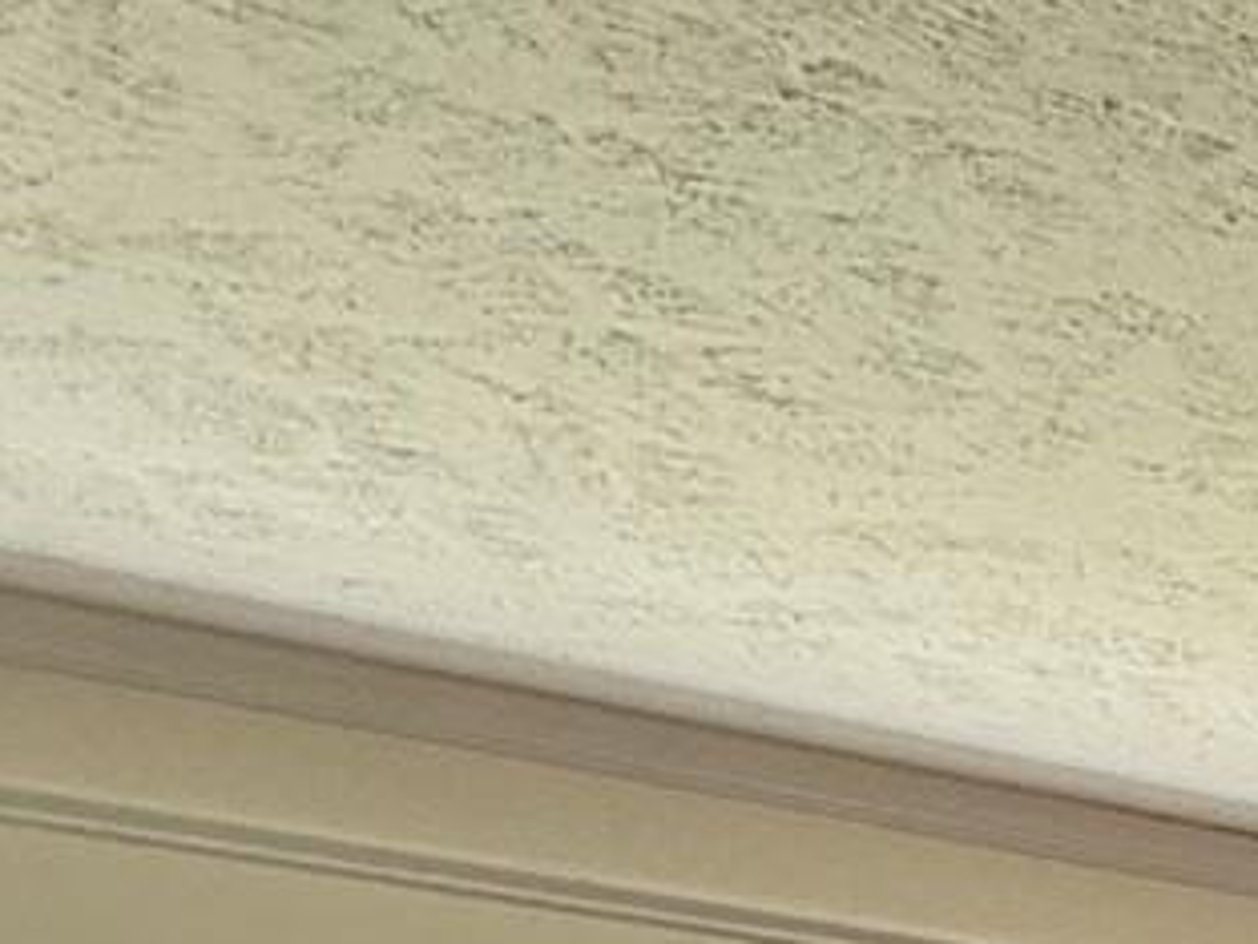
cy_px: 2057
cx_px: 2826
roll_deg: -0.7
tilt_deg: -5.1
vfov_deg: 13.2
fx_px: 3343
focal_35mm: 92
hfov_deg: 15.1
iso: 200
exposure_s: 1/99
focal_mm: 2.22
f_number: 2.2
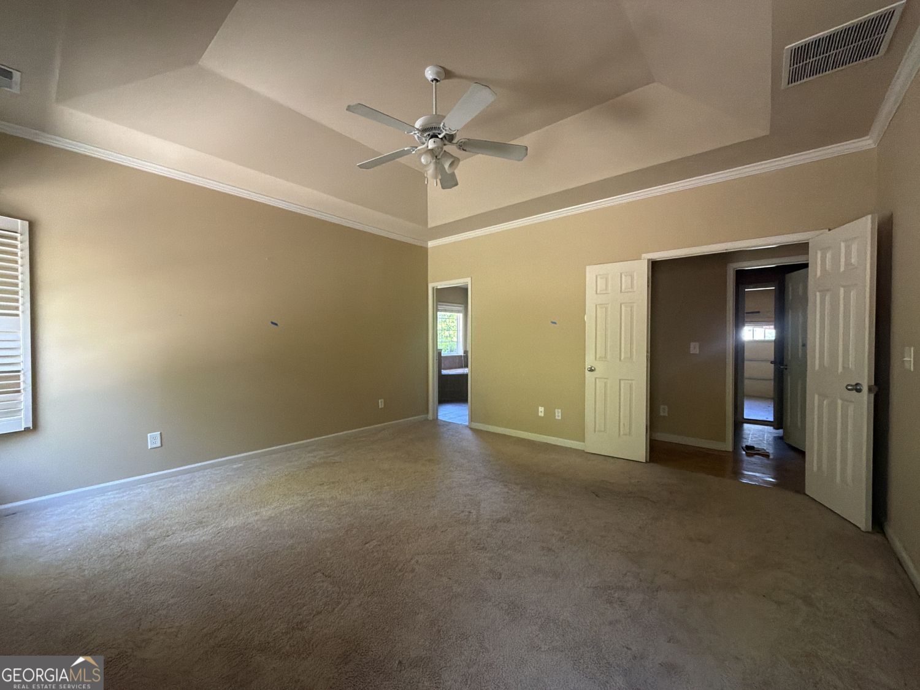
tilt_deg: -0.4
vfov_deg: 85.7
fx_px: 372
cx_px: 460
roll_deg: -0.2
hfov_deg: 102.1
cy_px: 345
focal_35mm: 14
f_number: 2.2
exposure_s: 1/60
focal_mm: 2.22
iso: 500
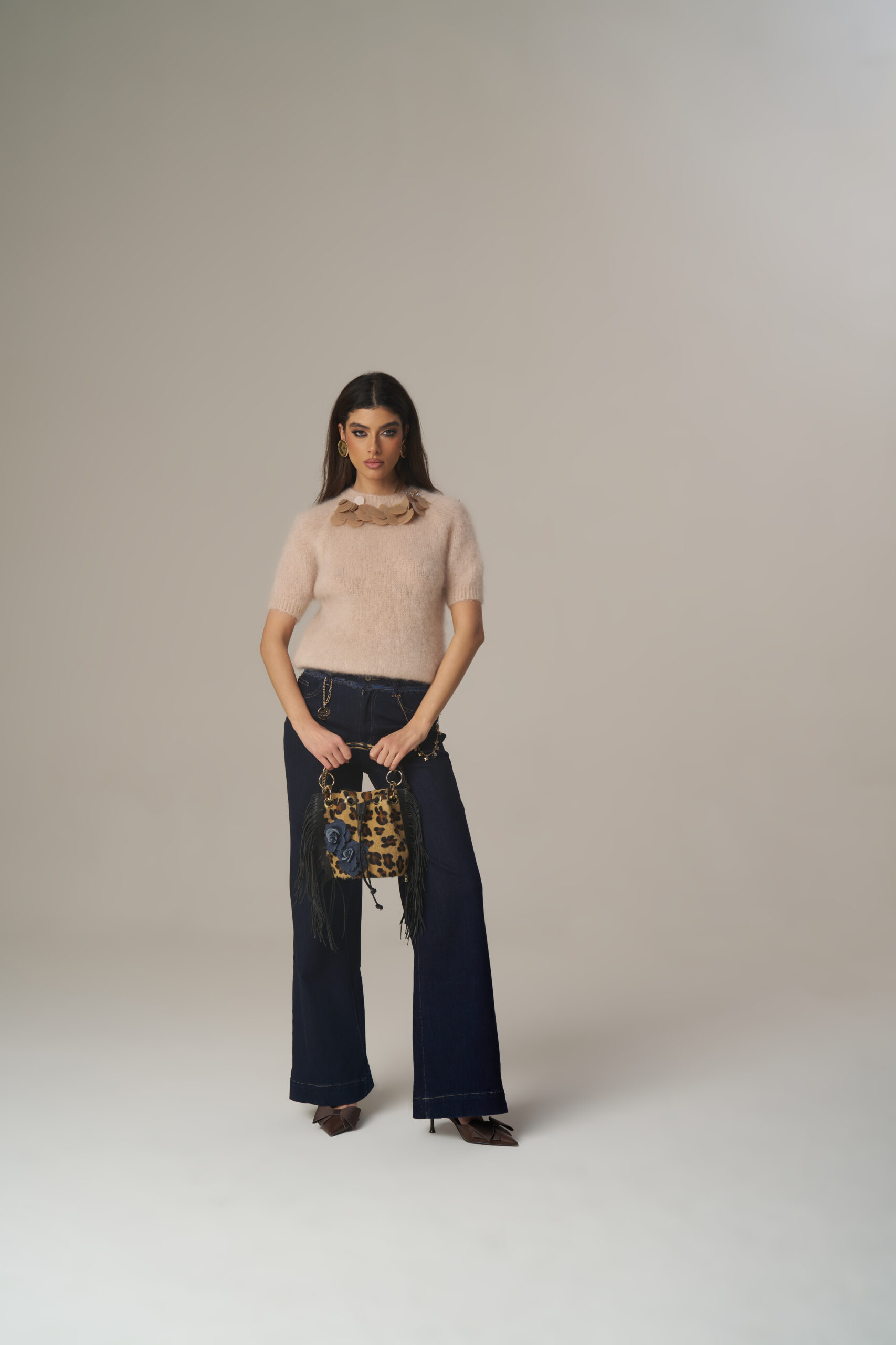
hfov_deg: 27.0
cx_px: 448
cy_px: 672
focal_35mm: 50
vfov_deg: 39.6
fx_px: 1866
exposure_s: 1/200
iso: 100
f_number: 5.6
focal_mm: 50
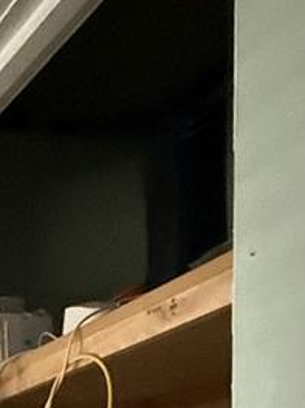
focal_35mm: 64
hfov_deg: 18.6
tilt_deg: -7.7
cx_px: -221
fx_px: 752
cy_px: 667
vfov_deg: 22.5
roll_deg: +5.0
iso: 1000
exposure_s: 1/60
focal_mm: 2.22
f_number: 2.2
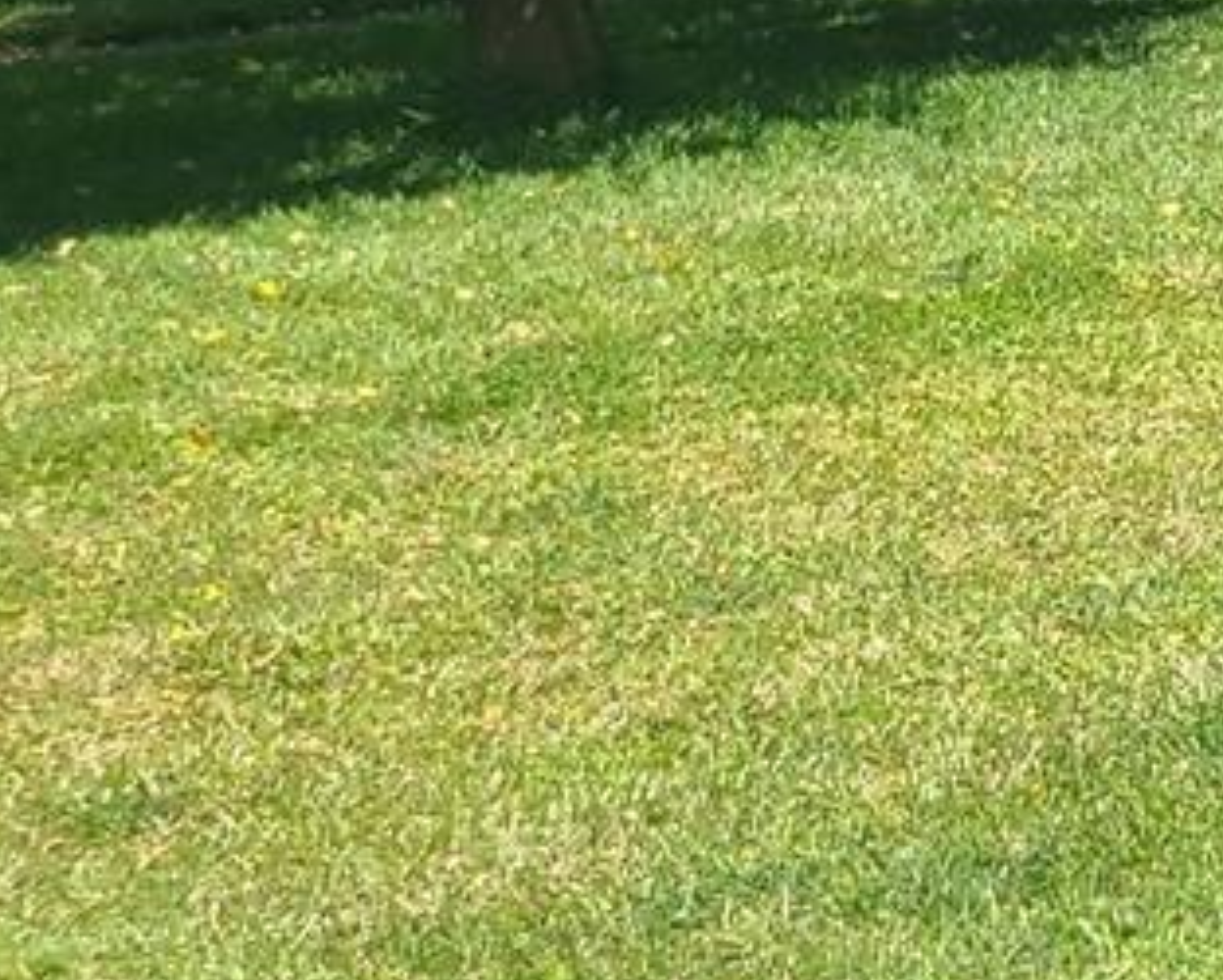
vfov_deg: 11.6
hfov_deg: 11.8
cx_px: 2991
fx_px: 4708
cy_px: -188
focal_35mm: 130
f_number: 1.8
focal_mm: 5.4
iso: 40
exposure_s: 1/1286
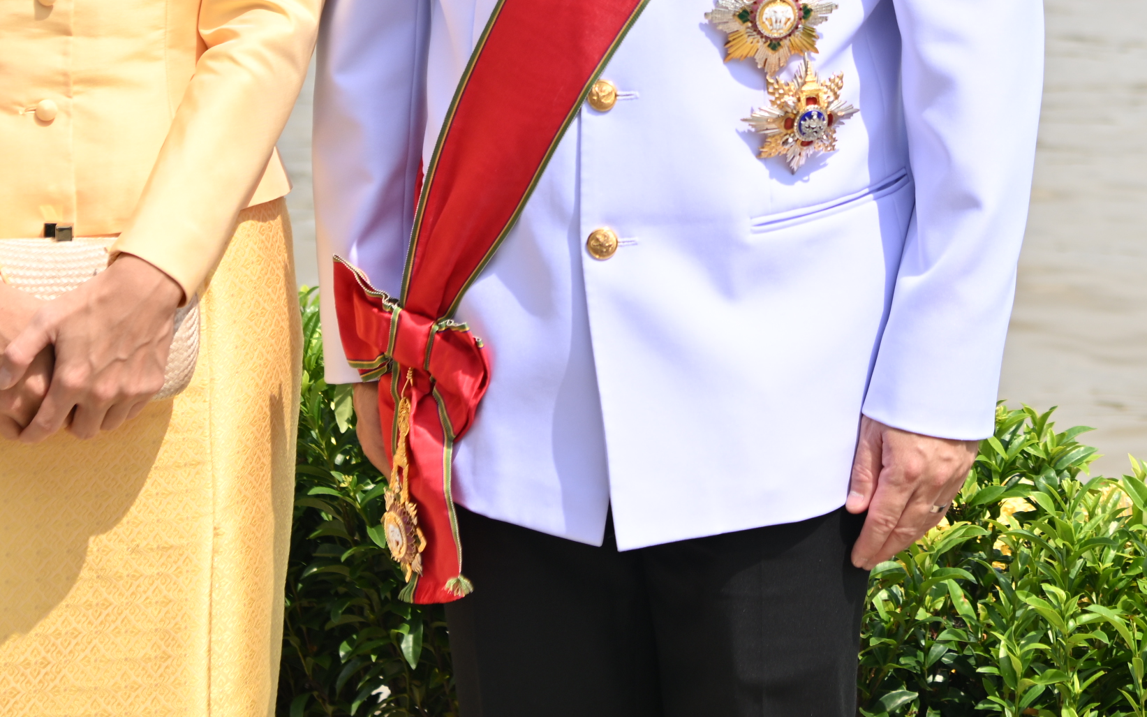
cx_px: 832
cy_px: -195
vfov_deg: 10.0
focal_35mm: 128
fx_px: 4001
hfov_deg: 16.2
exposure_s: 1/1000
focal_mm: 50
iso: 100
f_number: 4
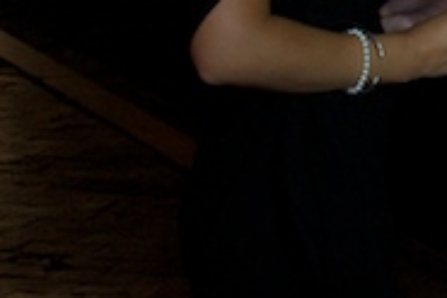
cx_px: 925
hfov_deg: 9.8
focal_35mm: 194
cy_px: -143
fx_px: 2407
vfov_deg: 7.0
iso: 1600
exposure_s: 1/160
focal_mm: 35
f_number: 8
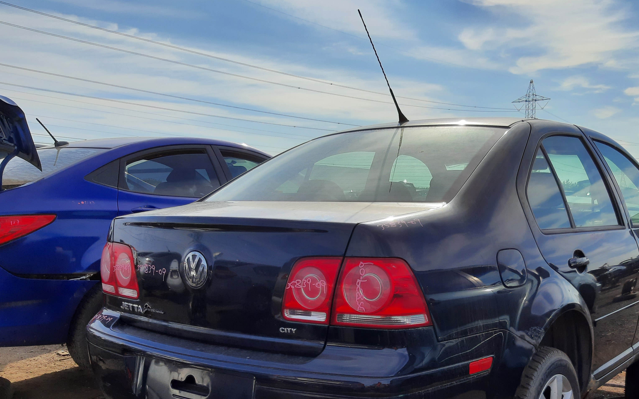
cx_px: 398
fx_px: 627
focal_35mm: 36
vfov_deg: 34.4
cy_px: 309
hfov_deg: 53.4
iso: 40
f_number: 1.7
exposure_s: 1/1712
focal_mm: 3.92
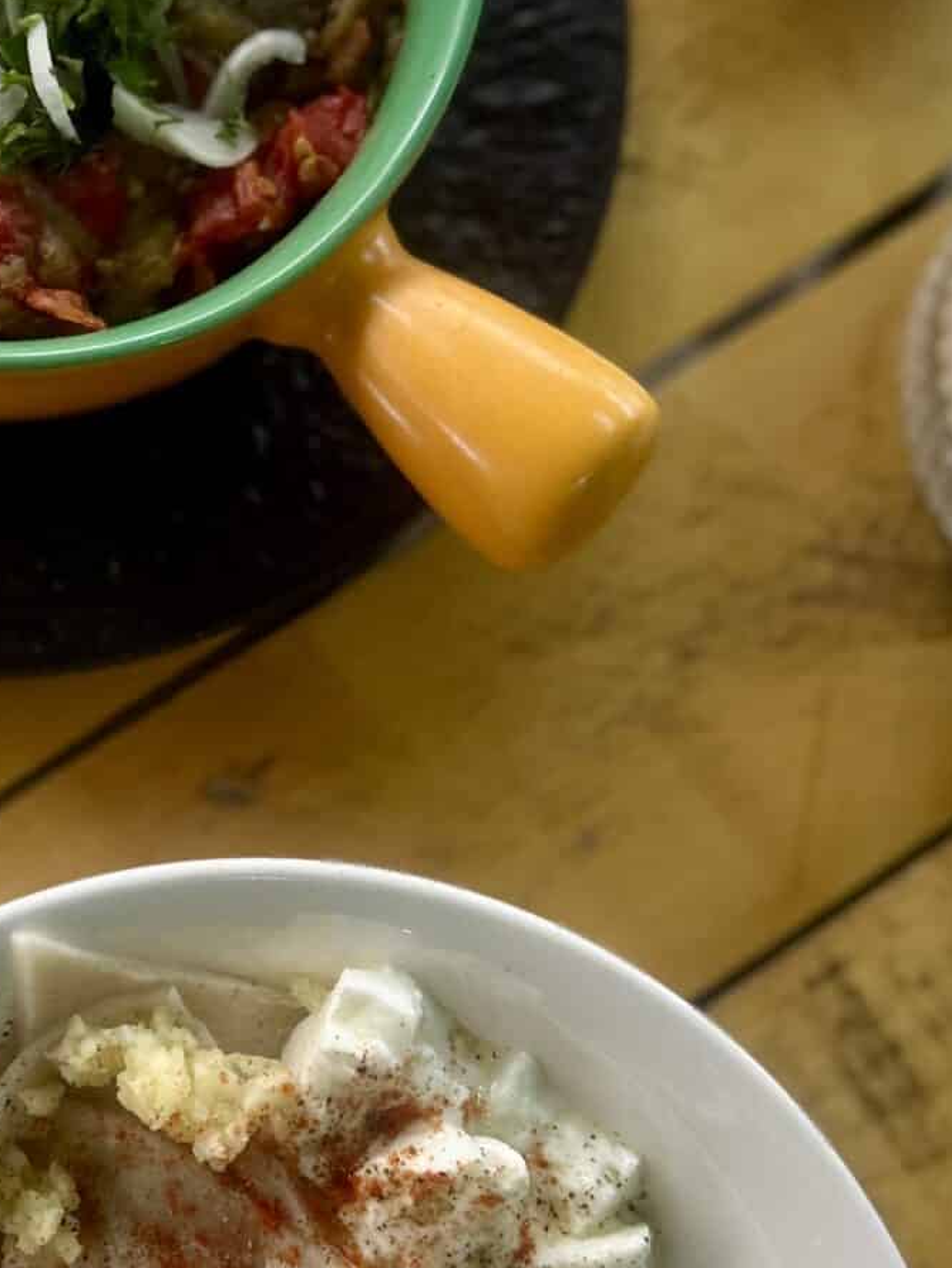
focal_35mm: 56
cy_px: 699
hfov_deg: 25.6
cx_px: 161
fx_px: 2052
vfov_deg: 34.3
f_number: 1.5
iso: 160
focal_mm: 5.7
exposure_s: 1/50
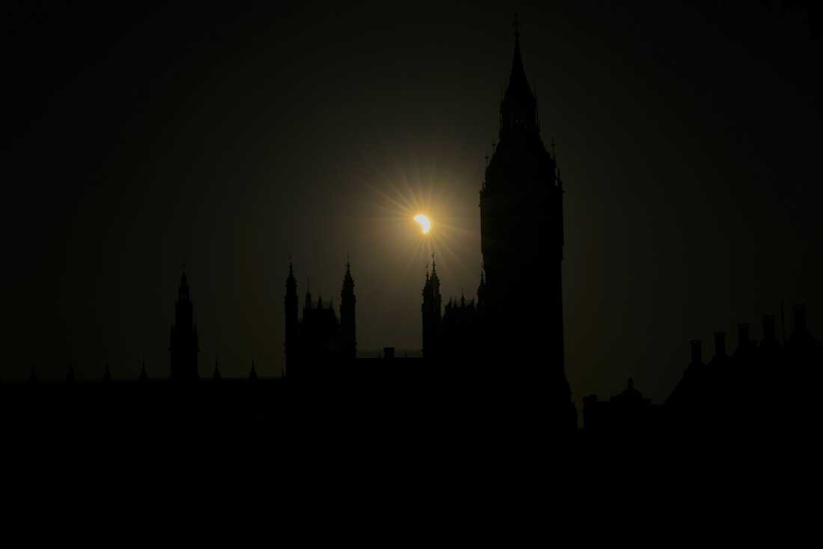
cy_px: 274
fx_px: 1600
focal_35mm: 70
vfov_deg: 19.5
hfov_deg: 28.8
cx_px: 412
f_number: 22
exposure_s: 1/640
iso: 64
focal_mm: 70
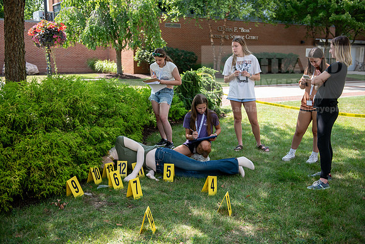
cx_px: 182
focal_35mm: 40
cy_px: 122
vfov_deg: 33.4
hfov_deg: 48.4
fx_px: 406
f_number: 3.2
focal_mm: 40
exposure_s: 1/500
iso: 160
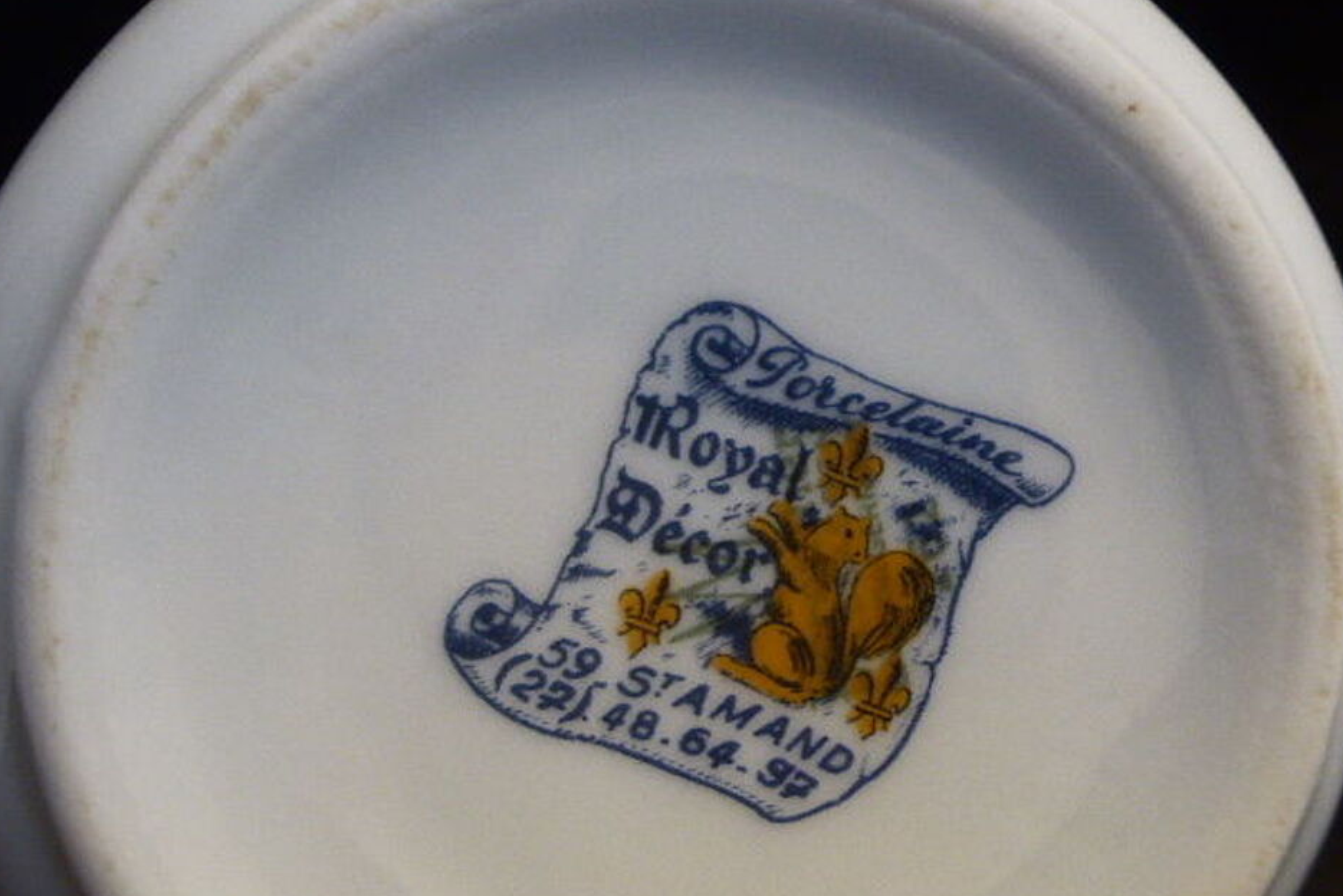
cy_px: 531
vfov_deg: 23.0
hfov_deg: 33.9
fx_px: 2201
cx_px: 657
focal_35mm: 59
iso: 400
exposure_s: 1/25
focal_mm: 9
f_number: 4.4
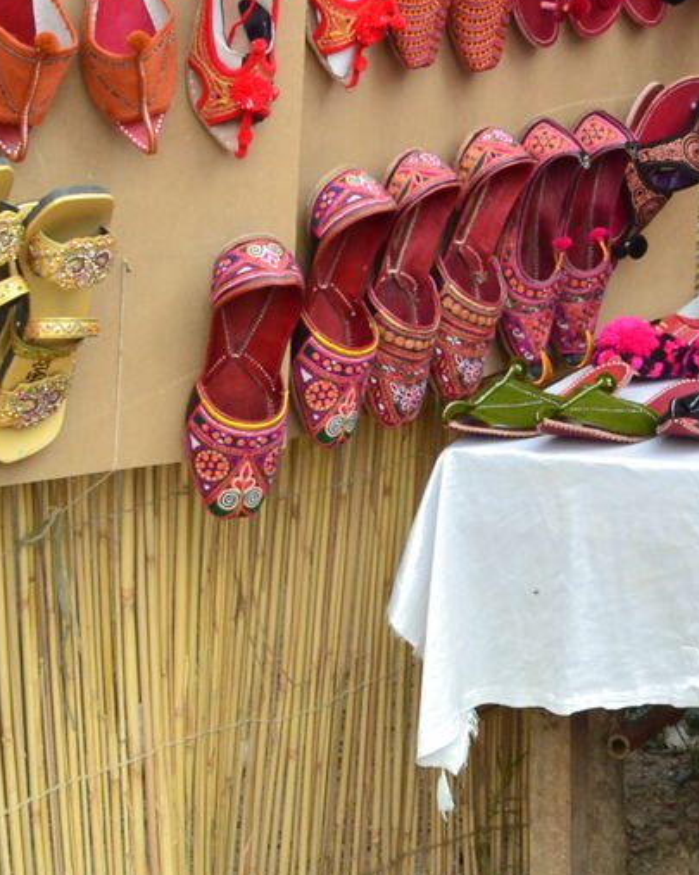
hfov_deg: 10.9
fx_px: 3313
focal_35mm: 128
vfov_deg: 14.9
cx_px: 1422
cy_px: 57
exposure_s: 1/125
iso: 400
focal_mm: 24
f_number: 9
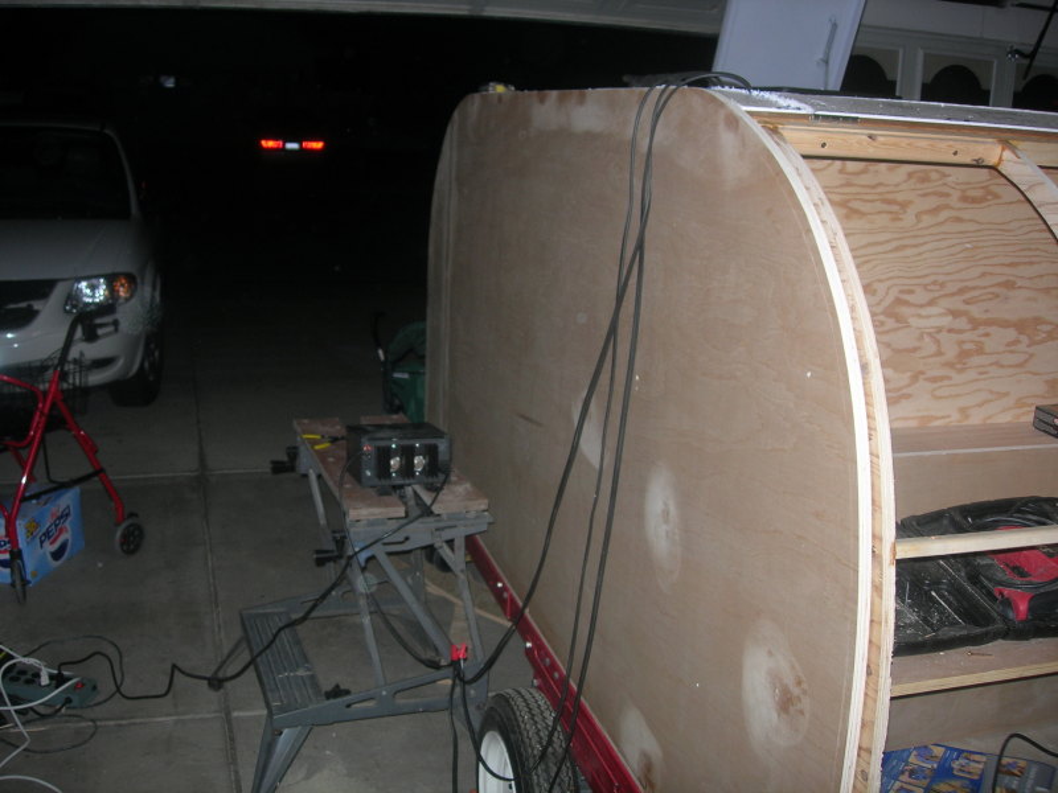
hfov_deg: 49.0
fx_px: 1161
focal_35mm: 38
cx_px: 529
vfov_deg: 37.7
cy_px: 396
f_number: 2.8
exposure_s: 1/60.1
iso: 64
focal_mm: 7.8
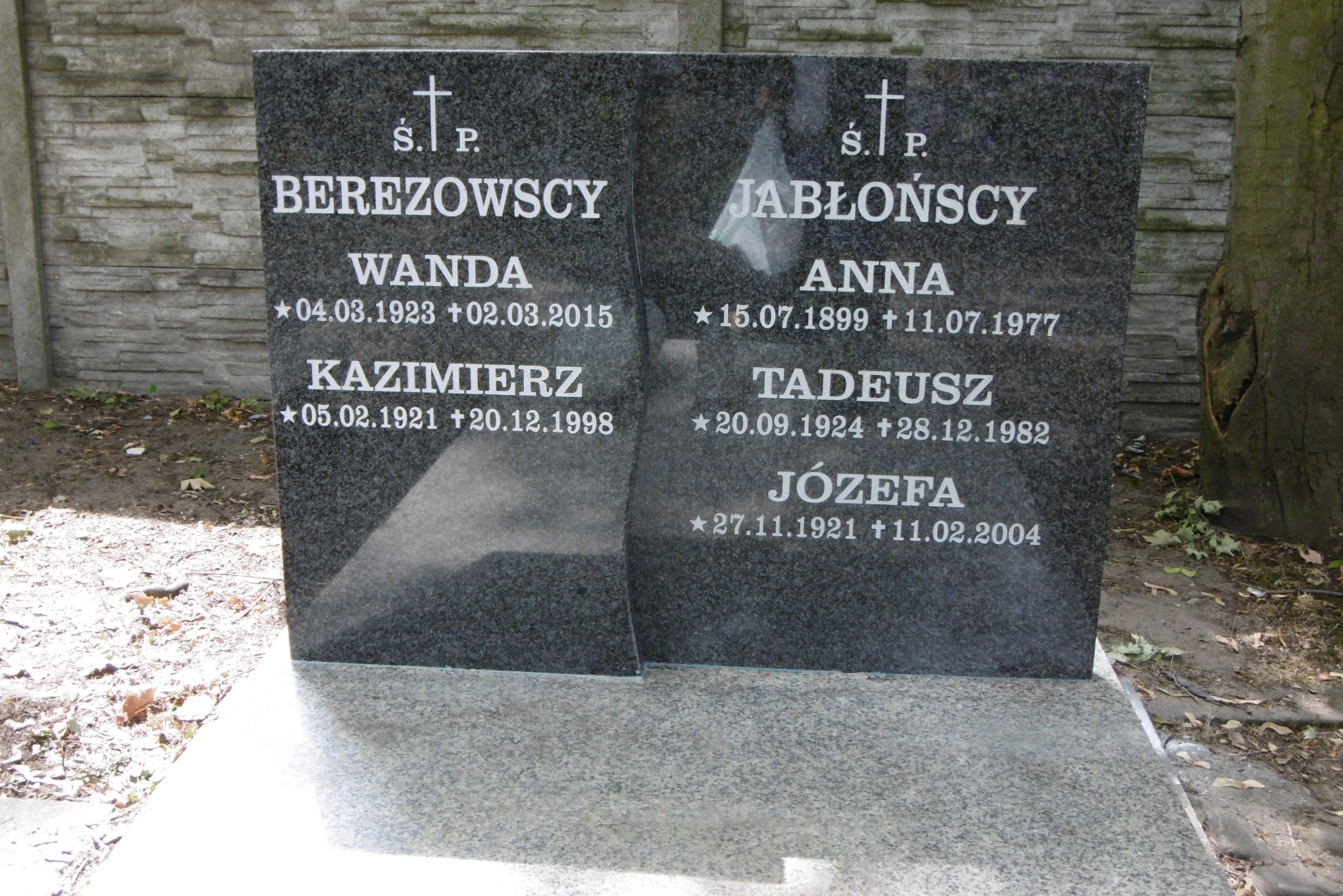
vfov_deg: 29.8
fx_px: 1679
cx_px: 668
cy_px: 399
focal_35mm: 45
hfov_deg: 43.6
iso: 100
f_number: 3.8
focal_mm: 7.7
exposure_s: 1/60
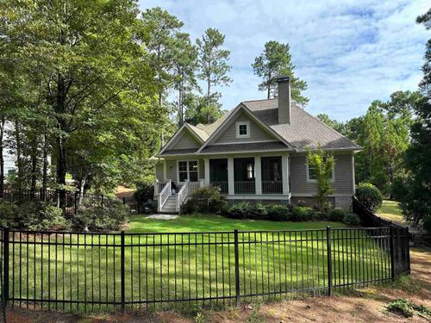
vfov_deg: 56.8
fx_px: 299
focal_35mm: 24
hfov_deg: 71.6
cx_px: 216
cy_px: 162
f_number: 1.78
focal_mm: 6.86
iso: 80
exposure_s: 1/1107
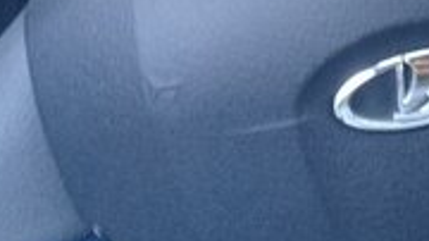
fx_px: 1057
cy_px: -248
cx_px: 427
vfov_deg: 11.6
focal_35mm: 93
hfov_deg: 22.1
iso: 160
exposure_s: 1/25
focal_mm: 3.3
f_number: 2.2
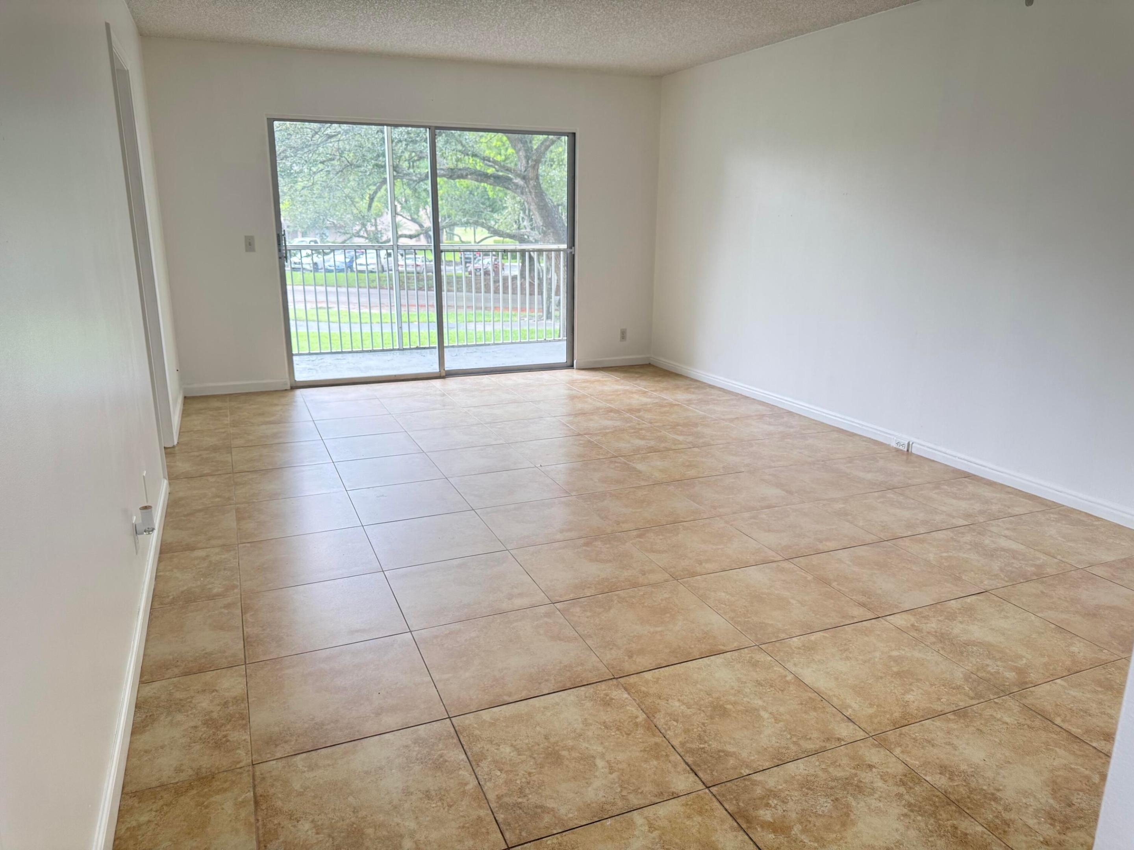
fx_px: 786
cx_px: 567
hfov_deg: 71.6
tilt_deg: -14.9
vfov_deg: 56.8
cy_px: 425
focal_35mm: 24
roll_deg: -0.7
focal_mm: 6.76
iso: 160
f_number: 1.78
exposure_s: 1/60
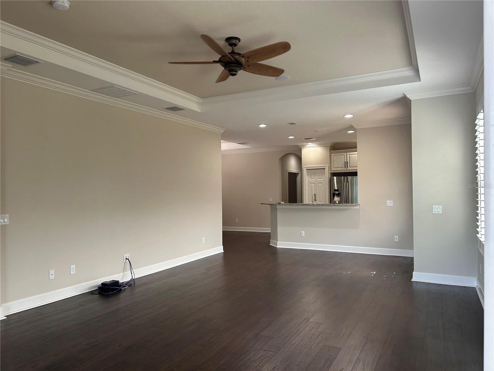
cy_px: 186
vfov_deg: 53.1
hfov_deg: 67.3
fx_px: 371
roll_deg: +1.1
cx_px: 247
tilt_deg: -0.1
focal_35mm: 26
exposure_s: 1/120
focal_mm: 5.7
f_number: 1.5
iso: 64
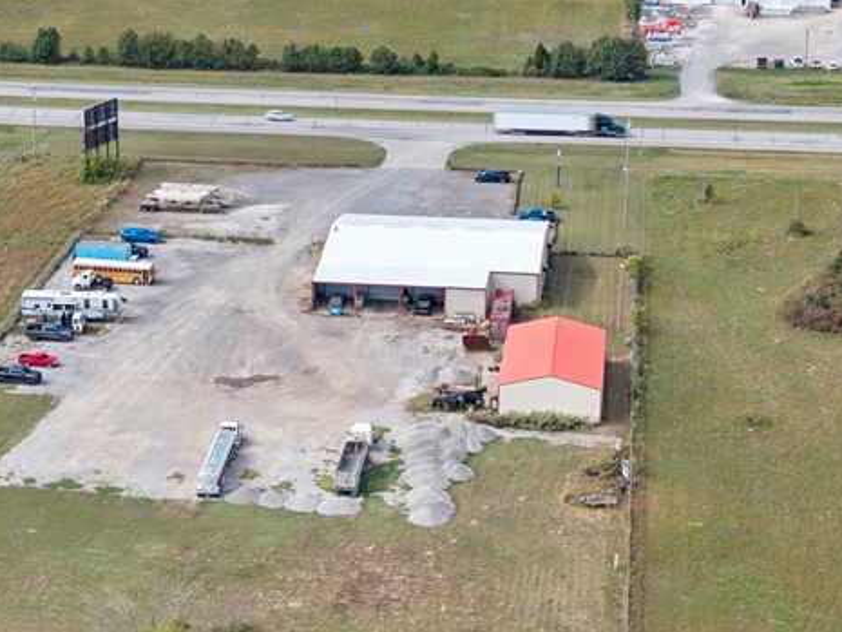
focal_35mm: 99
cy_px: 257
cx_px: 340
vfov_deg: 14.9
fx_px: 2409
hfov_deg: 19.8
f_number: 1.8
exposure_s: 1/20
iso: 110
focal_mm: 8.7
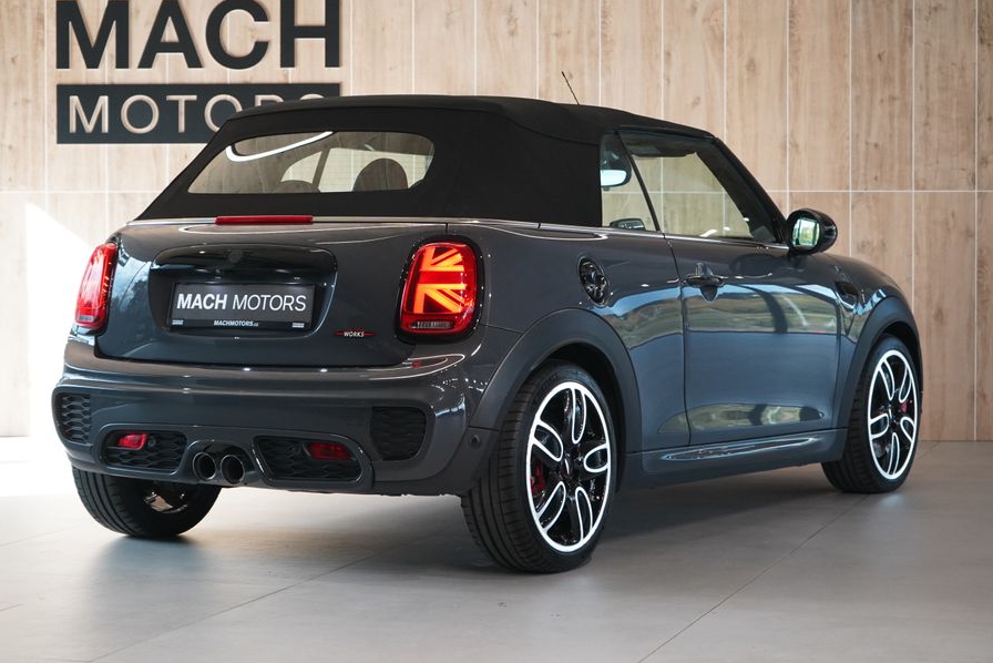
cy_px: 289
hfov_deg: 25.4
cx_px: 489
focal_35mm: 80
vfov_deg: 17.1
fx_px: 2207
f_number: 5.6
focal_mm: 70
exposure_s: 1/160
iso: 3200
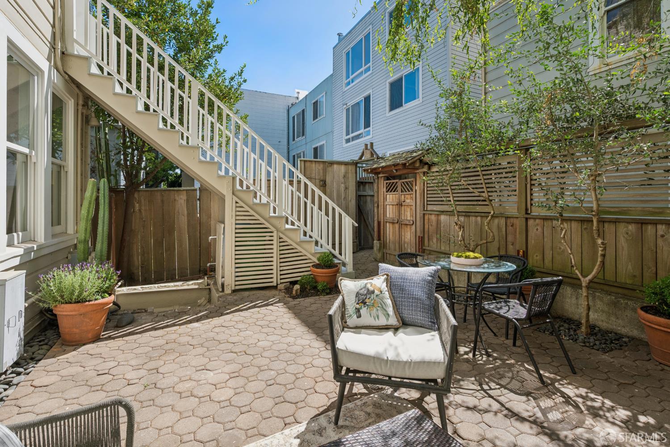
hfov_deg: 96.7
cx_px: 335
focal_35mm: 16
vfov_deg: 73.7
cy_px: 224
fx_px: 298
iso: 500
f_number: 9
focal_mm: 16
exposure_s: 1/400
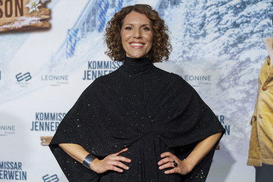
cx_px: 136
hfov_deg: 28.9
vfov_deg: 19.4
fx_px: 530
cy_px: 91
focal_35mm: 70
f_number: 2.8
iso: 640
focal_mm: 70
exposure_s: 1/250
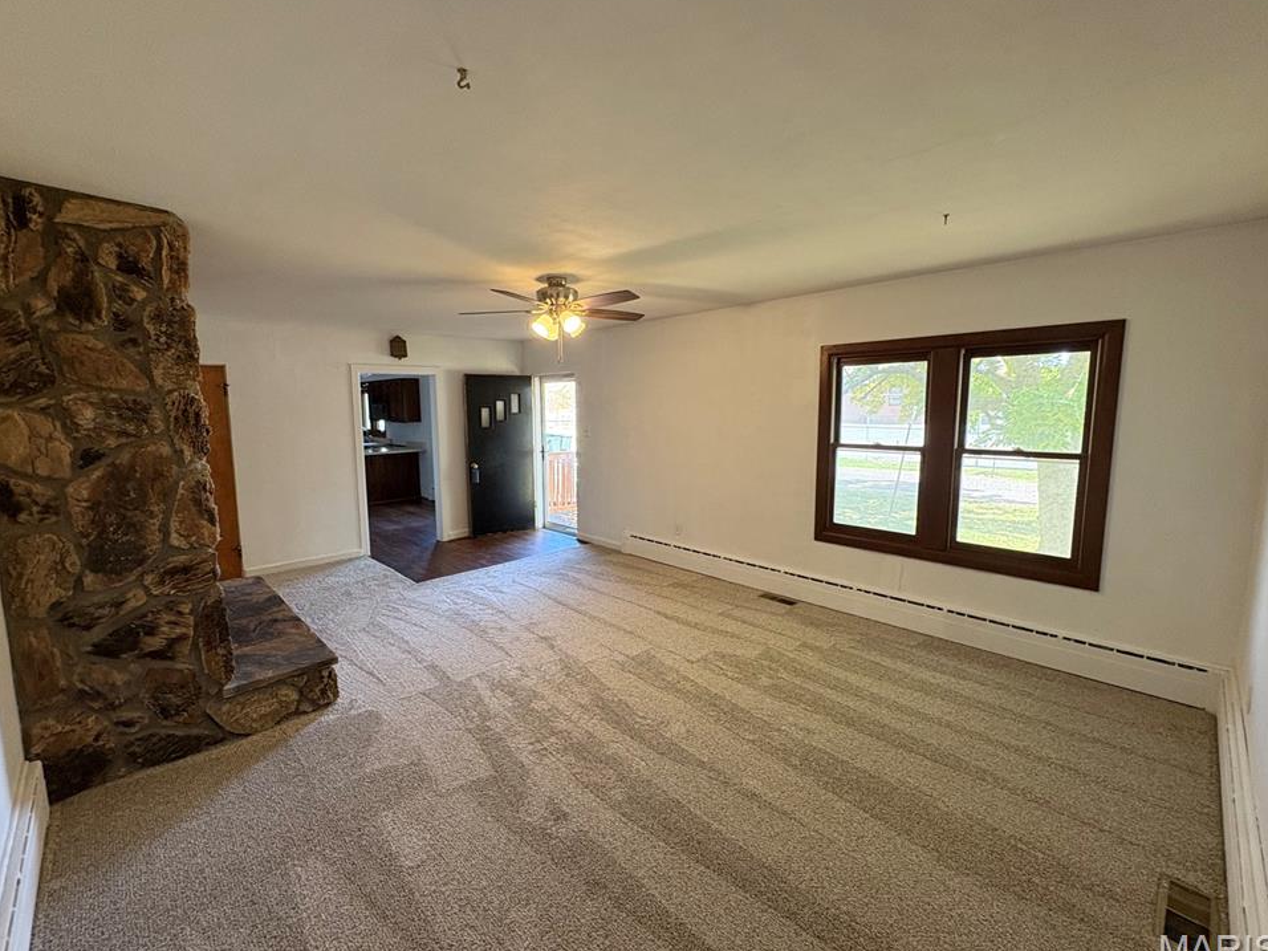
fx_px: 549
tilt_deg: -6.6
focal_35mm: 15
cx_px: 613
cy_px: 468
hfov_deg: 98.1
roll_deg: +0.6
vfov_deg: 81.7
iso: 250
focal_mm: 2.22
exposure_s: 1/60
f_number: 2.2
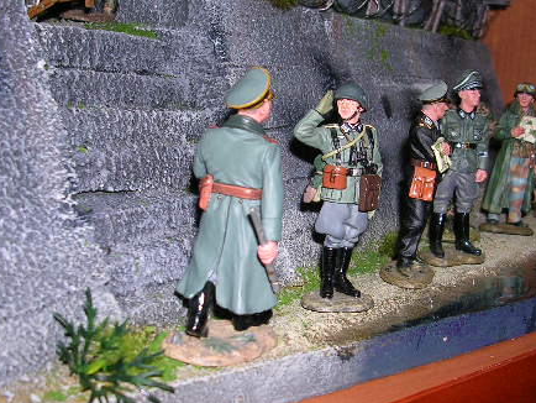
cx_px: 362
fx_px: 868
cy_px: 208
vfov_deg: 26.1
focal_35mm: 56
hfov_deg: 34.0
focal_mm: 5.8
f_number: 2.8
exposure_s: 1/60.1
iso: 50
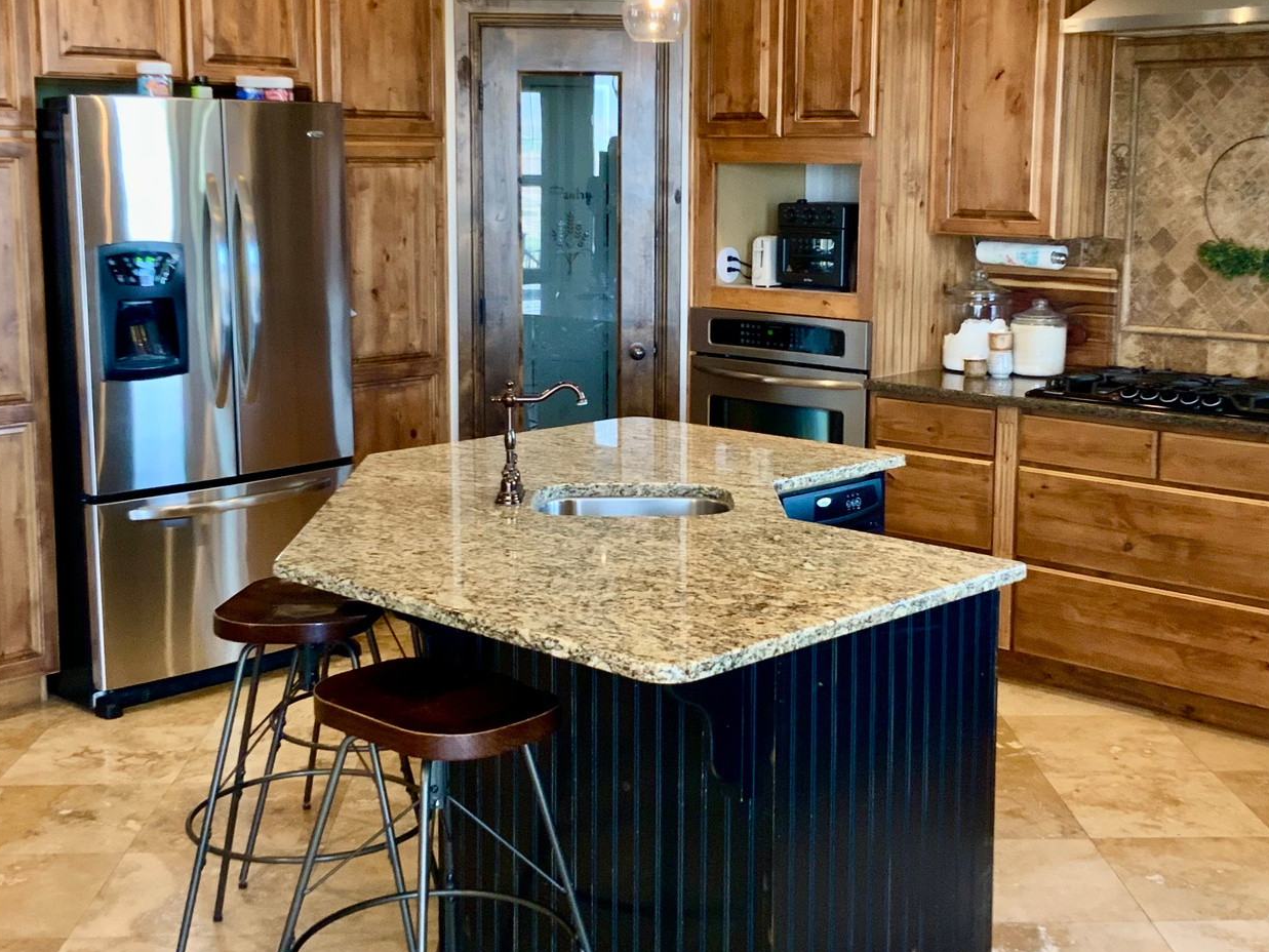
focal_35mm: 48
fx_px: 1760
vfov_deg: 30.2
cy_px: 407
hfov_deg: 39.6
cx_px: 691
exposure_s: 1/60
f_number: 1.8
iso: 125
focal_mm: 3
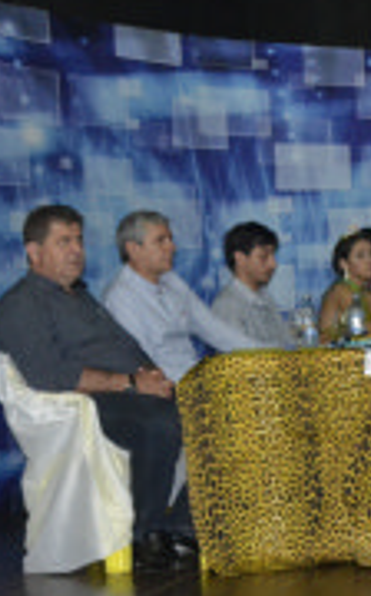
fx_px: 1655
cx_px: 619
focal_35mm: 102
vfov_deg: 20.4
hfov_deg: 12.0
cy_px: 210
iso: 3200
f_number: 3.8
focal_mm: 24
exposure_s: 1/60
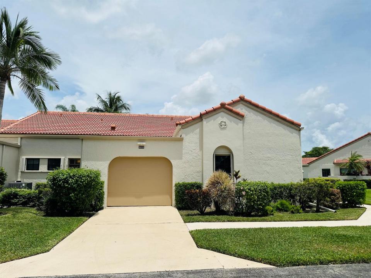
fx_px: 257
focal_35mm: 24
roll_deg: -0.6
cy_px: 139
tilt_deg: +7.5
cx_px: 186
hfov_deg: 71.6
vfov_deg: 56.8
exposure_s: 1/8929
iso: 80
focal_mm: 6.86
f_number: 1.78
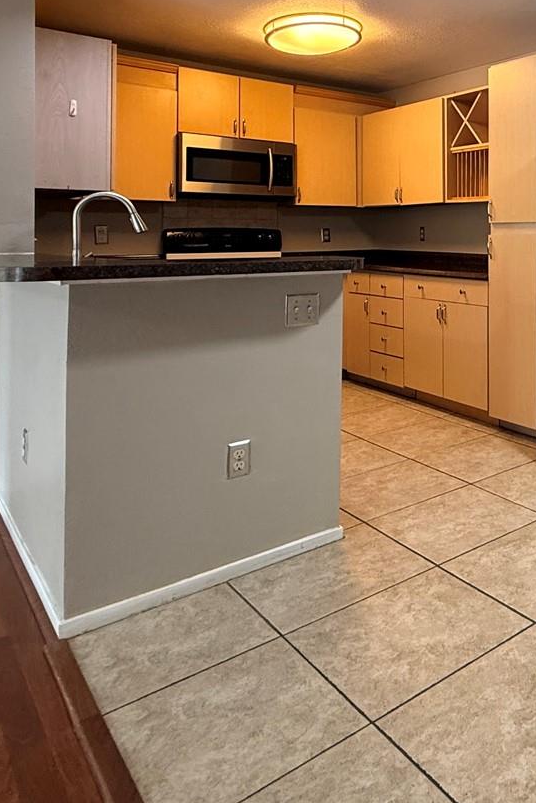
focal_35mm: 29
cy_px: 227
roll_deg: -0.3
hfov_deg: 35.8
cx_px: 635
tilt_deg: +1.2
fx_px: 647
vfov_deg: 61.0
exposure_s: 1/60
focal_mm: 2.22
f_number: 2.2
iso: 200
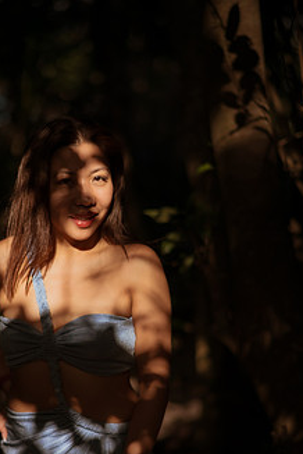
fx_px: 1008
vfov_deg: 25.2
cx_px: 107
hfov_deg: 17.1
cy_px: 291
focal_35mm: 80
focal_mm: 58
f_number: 1.4
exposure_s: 1/5000
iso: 100
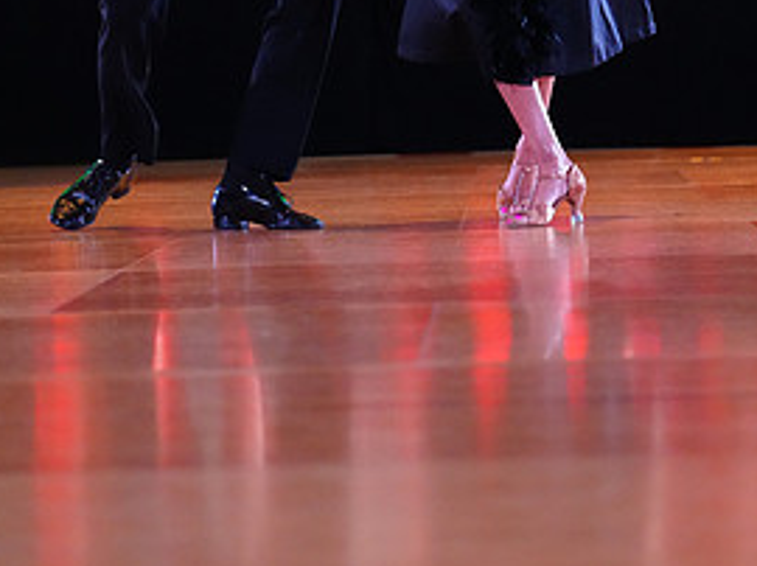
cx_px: 391
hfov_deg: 11.1
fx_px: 3889
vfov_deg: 8.2
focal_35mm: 178
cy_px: -219
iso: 6400
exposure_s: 1/400
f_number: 2.8
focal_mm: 86
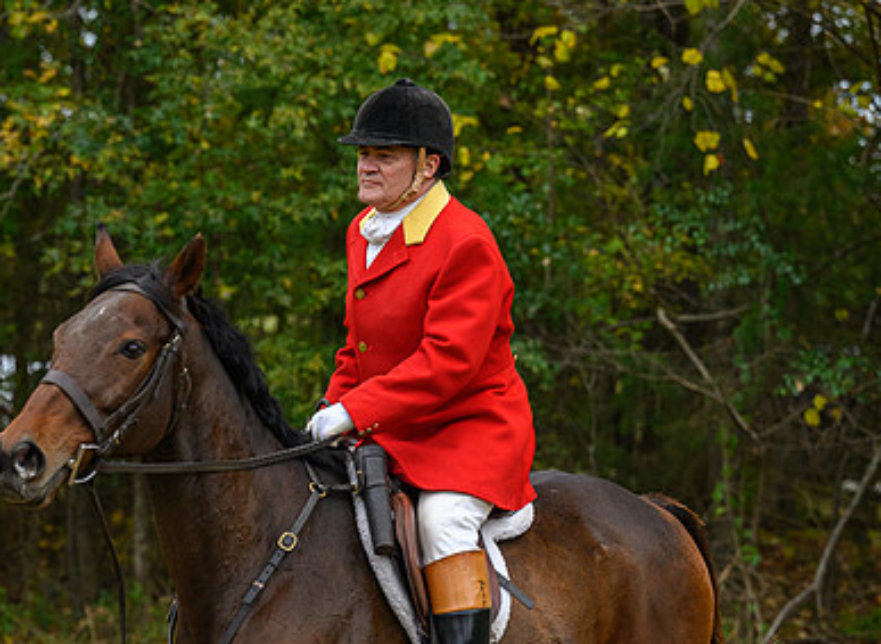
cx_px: 215
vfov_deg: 8.5
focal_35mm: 171
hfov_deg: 11.6
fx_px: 4313
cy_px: 332
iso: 1250
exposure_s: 1/1000
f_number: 3.2
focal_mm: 91
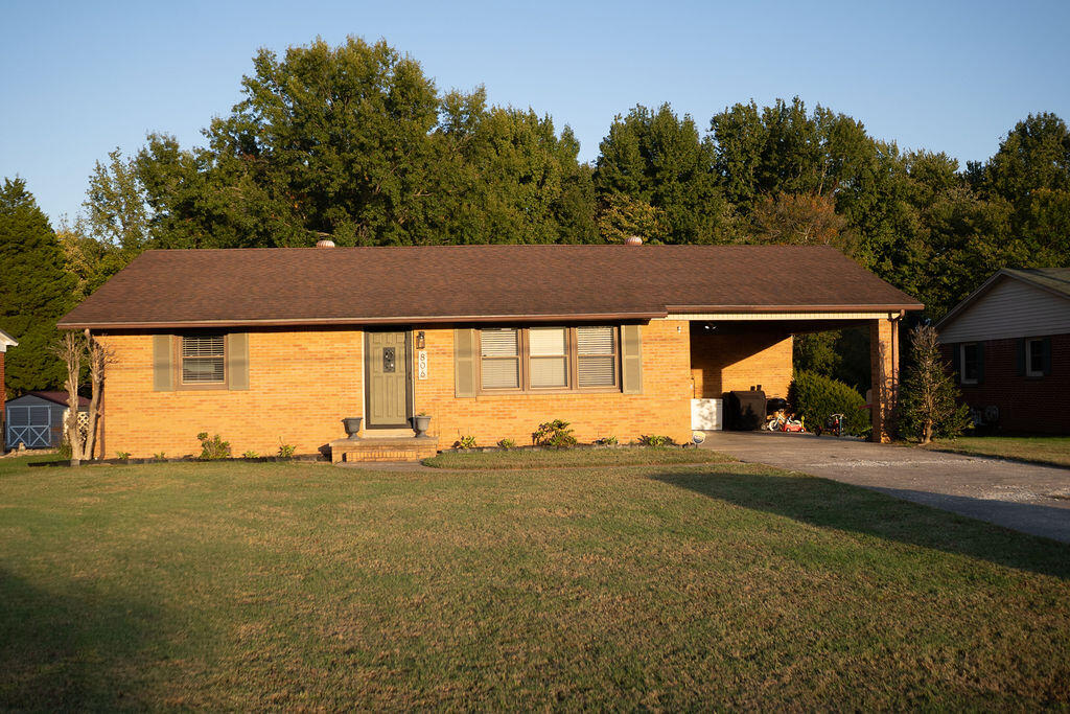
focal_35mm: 32
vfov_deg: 41.4
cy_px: 357
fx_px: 945
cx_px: 535
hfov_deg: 59.0
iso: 200
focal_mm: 20
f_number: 4.5
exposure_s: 1/800
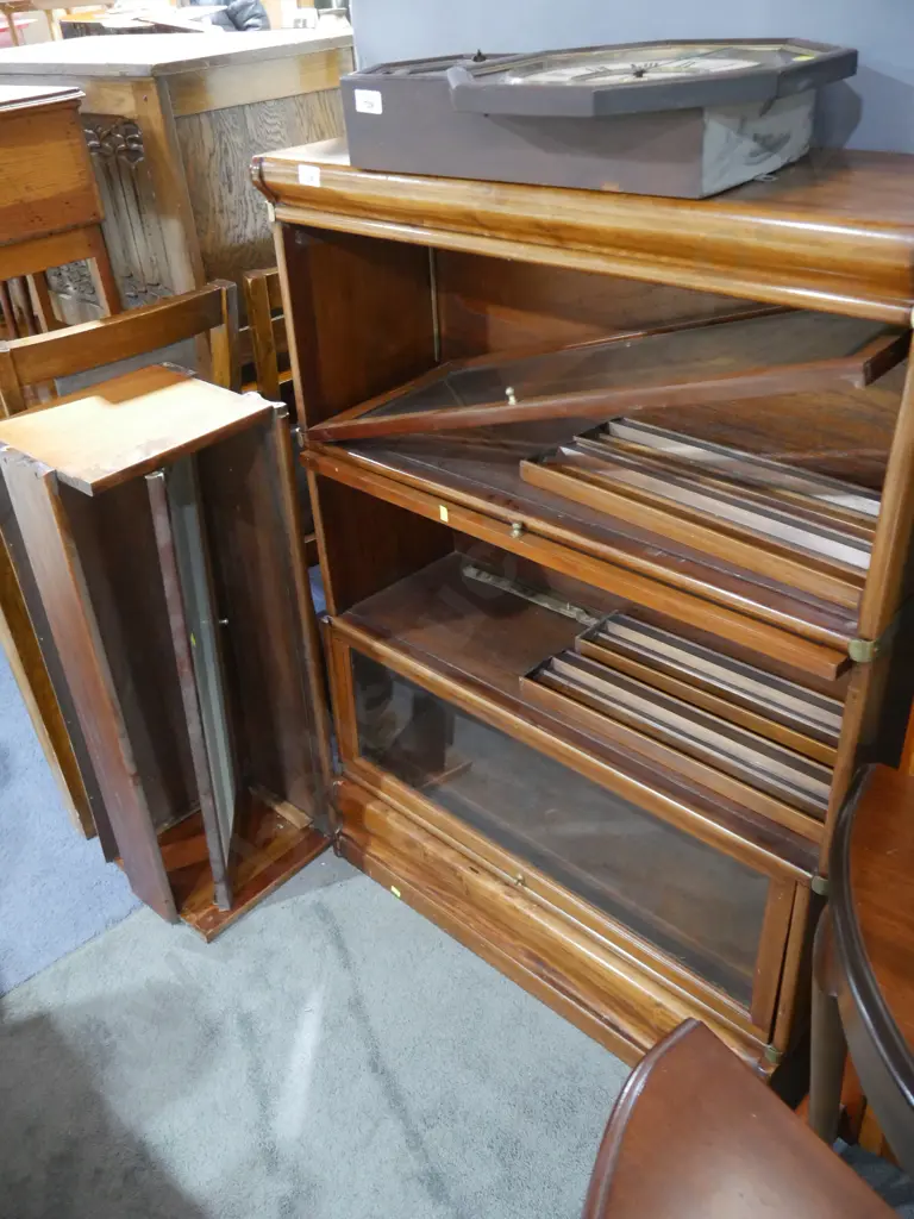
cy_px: 610
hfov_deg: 49.7
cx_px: 457
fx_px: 986
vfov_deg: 63.4
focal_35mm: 28
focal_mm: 14
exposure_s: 1/30
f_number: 3.5
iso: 3200
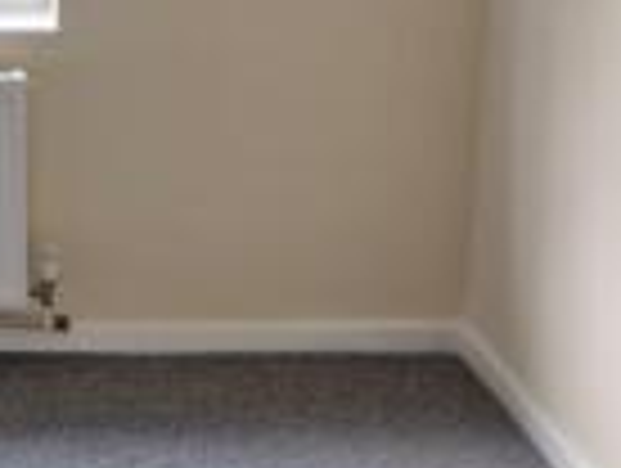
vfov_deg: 13.0
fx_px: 2049
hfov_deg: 16.4
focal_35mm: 114
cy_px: 146
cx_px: -173
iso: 32
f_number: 2
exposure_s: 1/33
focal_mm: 5.9
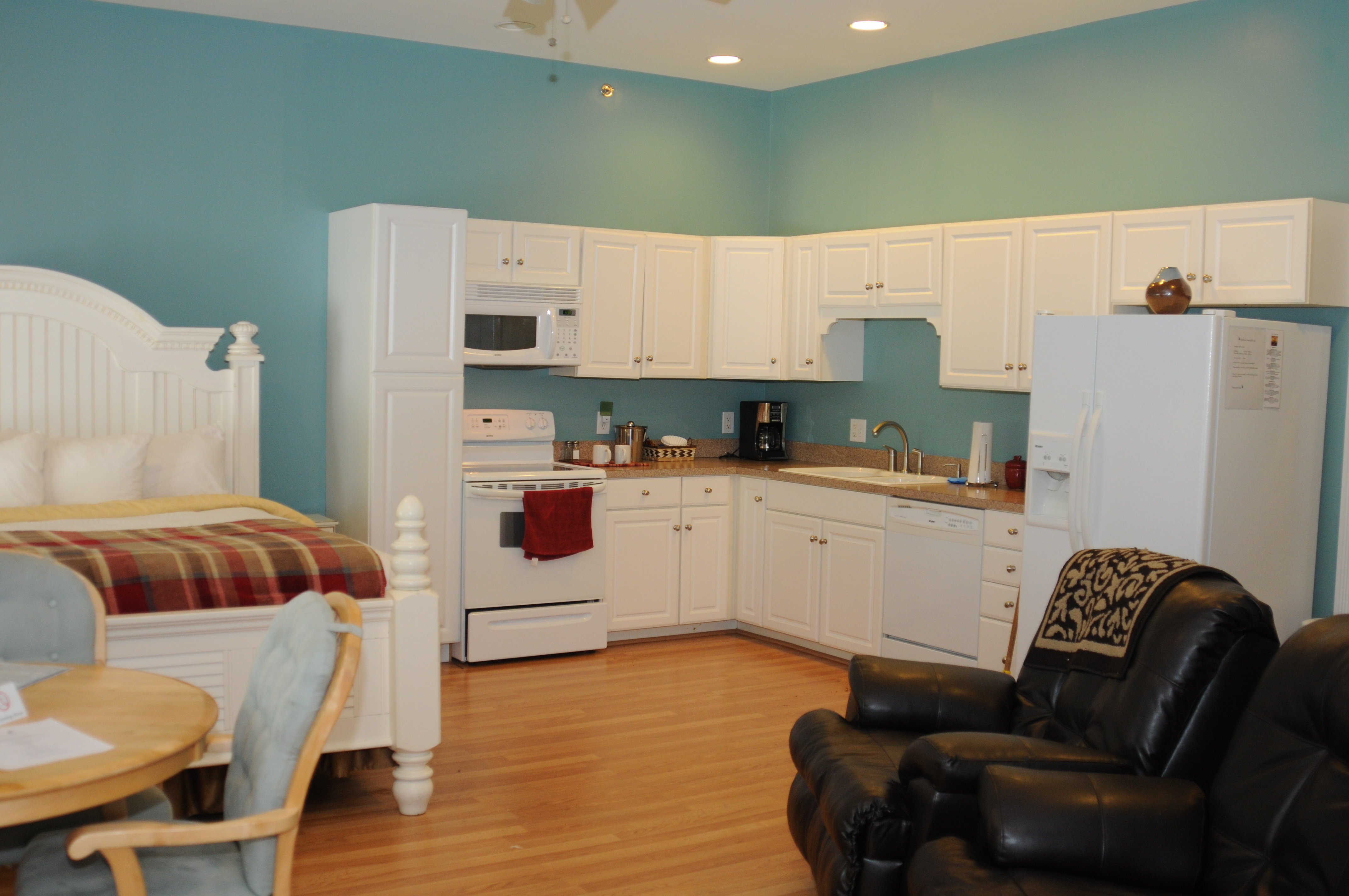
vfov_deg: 36.8
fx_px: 1347
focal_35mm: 36
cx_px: 674
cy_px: 448
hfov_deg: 53.2
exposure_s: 1/80
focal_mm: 24
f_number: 2.8
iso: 500
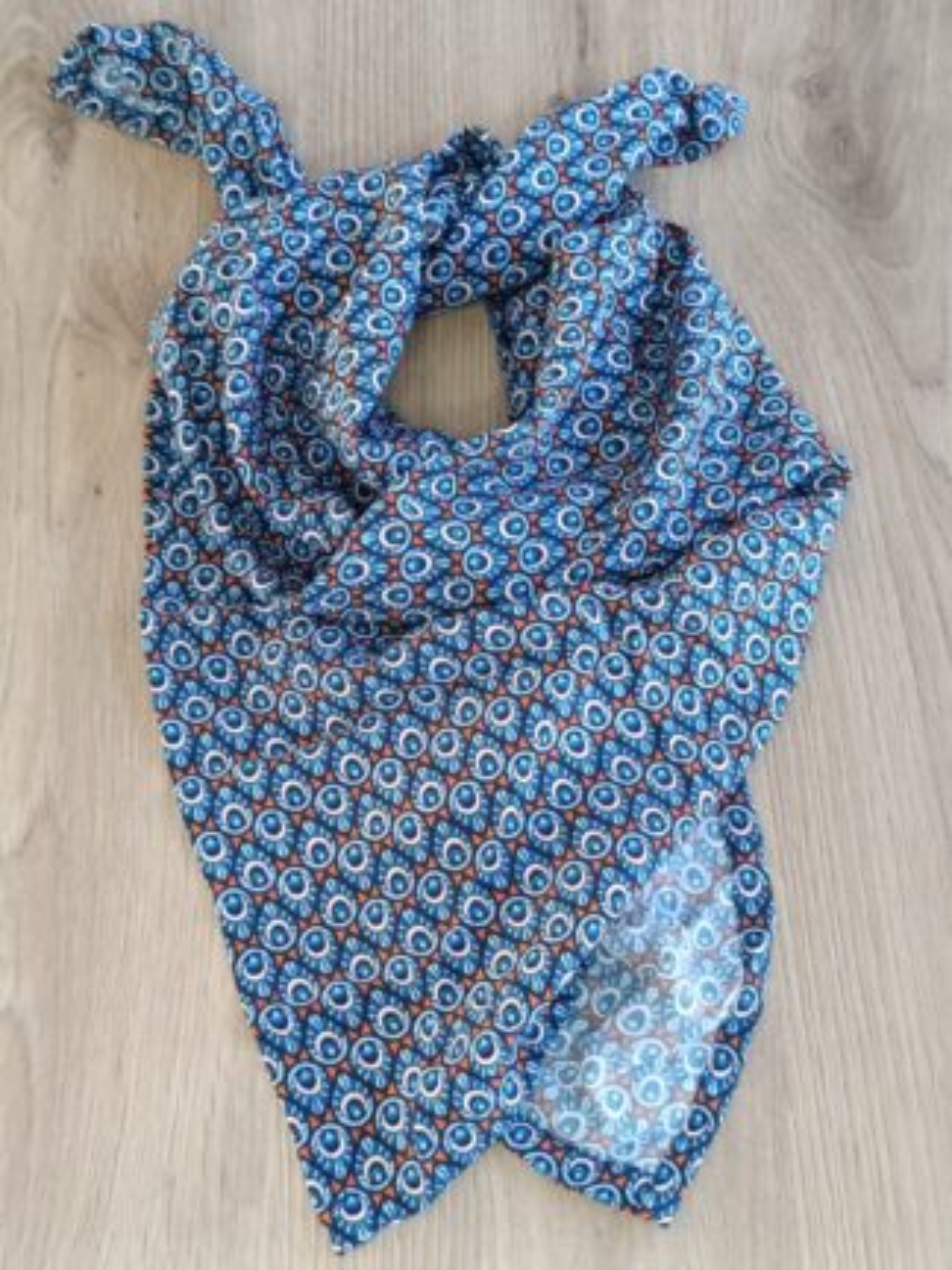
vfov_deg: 34.3
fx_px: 2053
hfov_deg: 26.1
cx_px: 476
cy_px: 635
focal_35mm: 56
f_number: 1.5
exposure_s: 1/101
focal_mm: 4.94
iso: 541
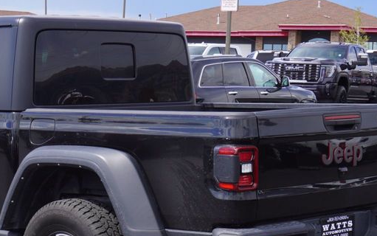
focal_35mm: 98
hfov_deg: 21.0
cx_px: 89
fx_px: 1007
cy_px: 211
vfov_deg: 13.3
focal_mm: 32
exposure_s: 1/100
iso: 100
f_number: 9
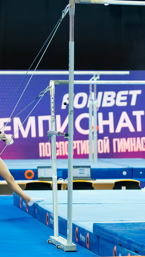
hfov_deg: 4.6
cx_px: 224
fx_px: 1804
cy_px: 100
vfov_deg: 8.2
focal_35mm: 264
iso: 4000
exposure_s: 1/1250
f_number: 2.8
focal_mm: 93
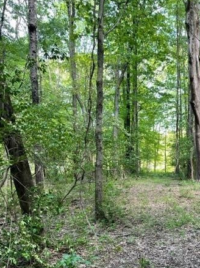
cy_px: 180
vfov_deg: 48.1
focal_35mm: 38
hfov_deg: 37.0
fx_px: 293
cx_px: 145
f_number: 1.6
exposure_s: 1/121
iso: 100
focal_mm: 5.1
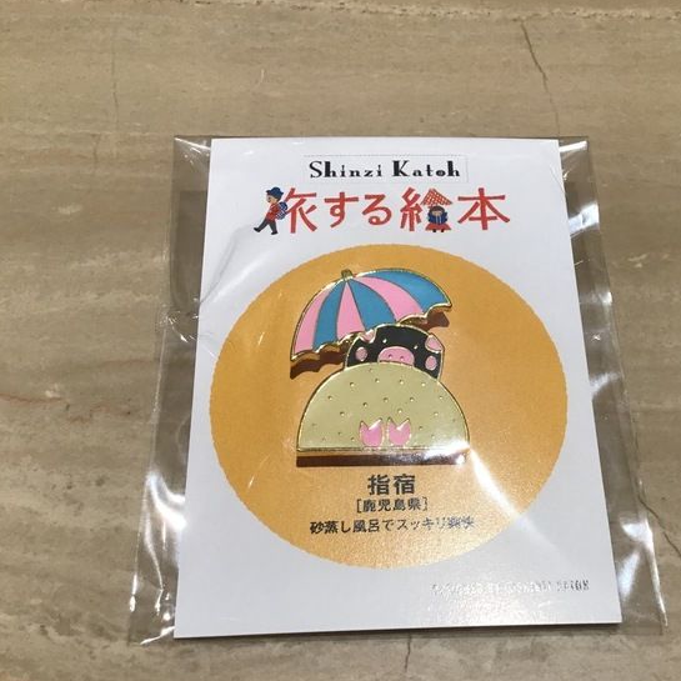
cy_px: 374
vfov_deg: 40.9
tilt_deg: -56.4
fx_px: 913
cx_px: 419
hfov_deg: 40.7
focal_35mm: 41
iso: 25
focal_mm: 3.3
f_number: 2.4
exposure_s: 1/40
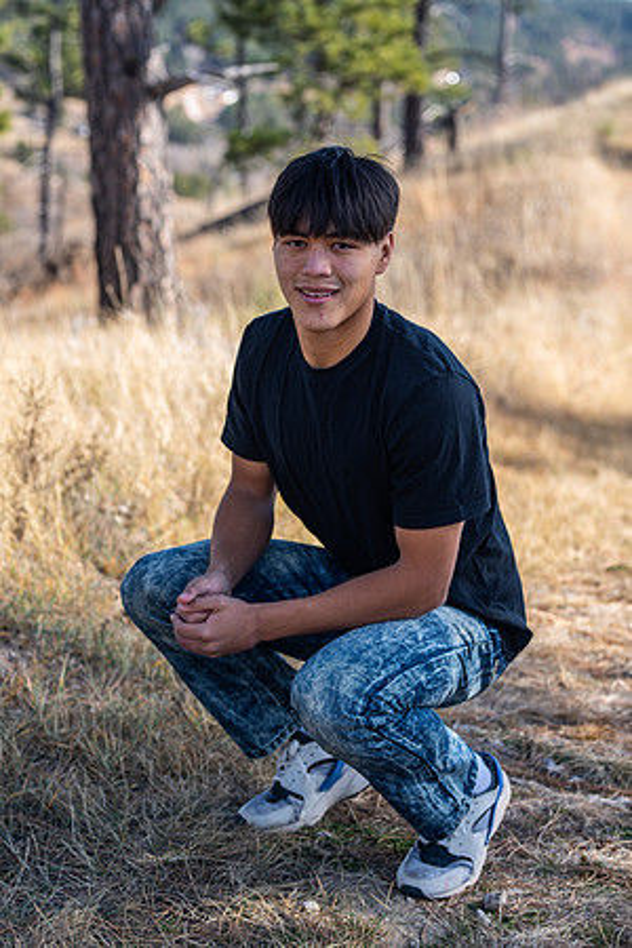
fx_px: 2238
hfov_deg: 16.1
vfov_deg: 23.9
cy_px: 474
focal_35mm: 85
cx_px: 316
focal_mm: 85
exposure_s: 1/125
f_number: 4
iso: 31
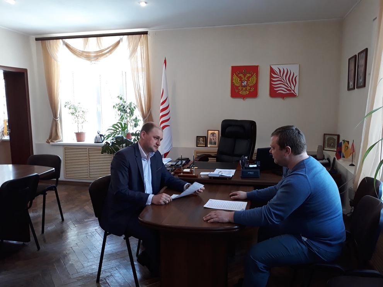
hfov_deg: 65.3
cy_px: 144
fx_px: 299
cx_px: 192
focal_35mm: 27
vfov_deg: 51.3
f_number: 1.7
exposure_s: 1/50
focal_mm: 3.71
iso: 100
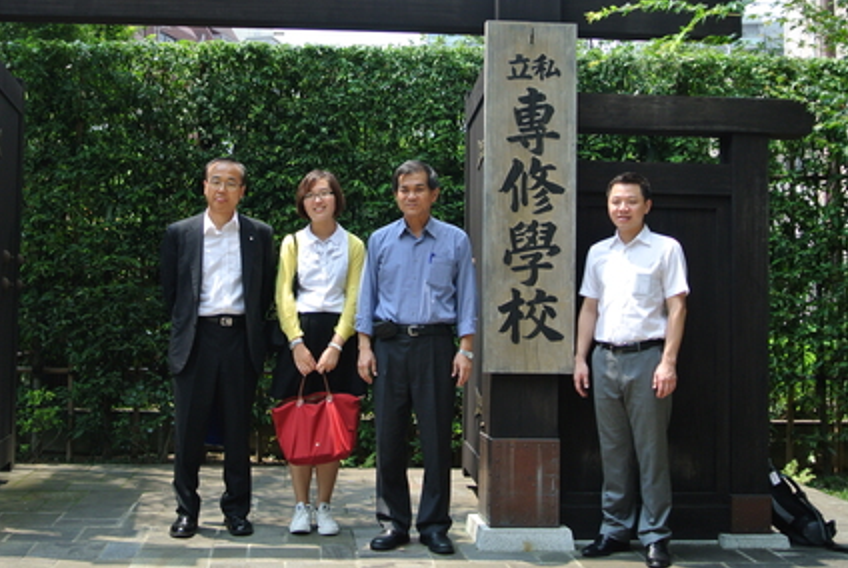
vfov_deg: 29.3
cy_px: 245
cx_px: 352
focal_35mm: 46
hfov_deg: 42.5
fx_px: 1085
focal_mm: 14.5
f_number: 4
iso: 100
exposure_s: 1/320
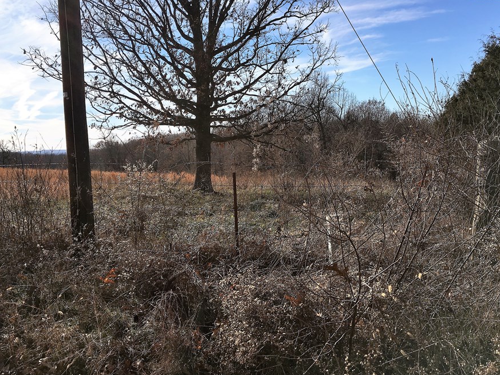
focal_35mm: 34
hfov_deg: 53.9
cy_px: 171
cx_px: 265
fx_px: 491
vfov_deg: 41.8
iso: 25
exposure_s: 1/2024
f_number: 2.2
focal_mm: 4.15
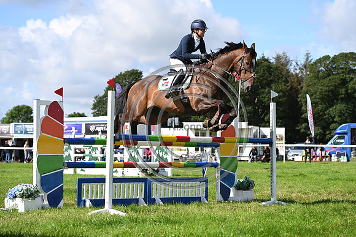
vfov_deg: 14.9
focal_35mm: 92
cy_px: 118
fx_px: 910
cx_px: 178
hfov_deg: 22.1
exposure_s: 1/1250
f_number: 4.5
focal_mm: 92
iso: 180
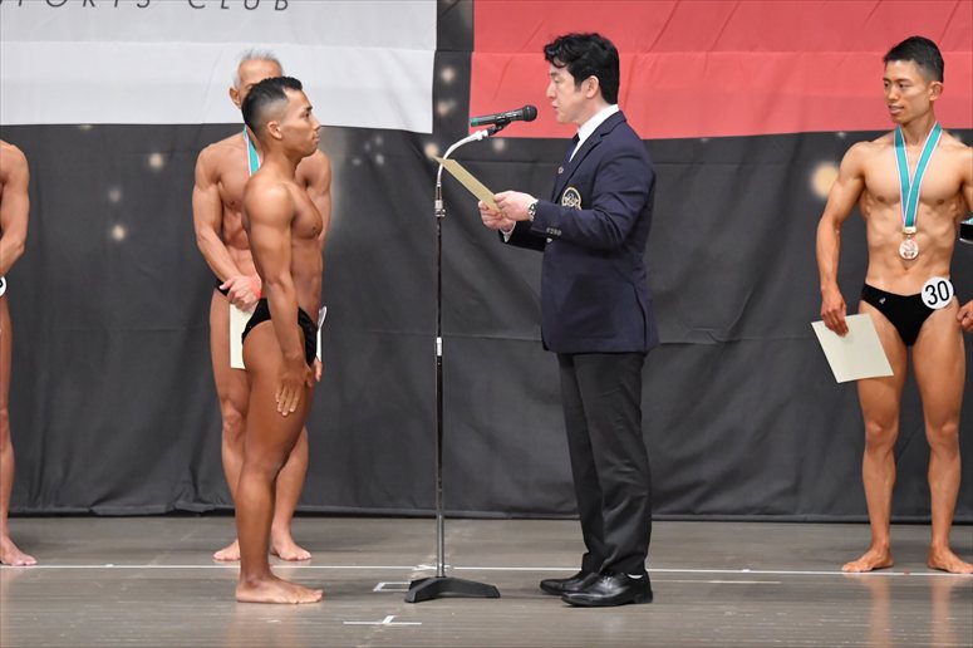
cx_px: 486
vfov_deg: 6.3
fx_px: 5862
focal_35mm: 217
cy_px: 324
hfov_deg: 9.5
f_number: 5.6
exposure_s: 1/400
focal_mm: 145
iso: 6400
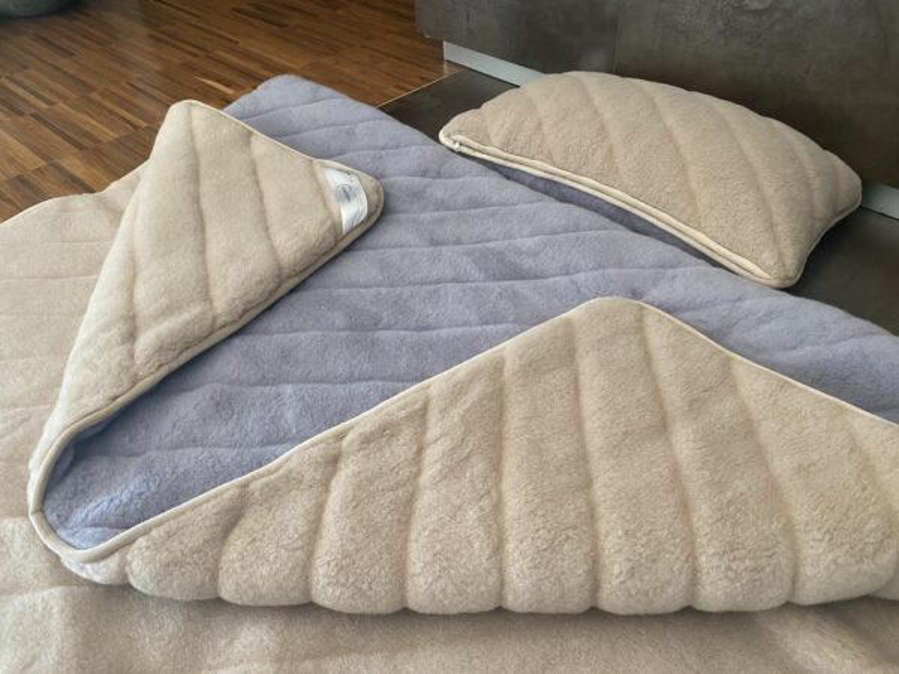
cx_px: 450
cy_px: 337
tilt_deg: -43.4
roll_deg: +0.3
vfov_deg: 53.1
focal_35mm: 26
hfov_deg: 67.3
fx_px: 675
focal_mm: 4.25
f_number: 1.8
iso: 200
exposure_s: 1/60
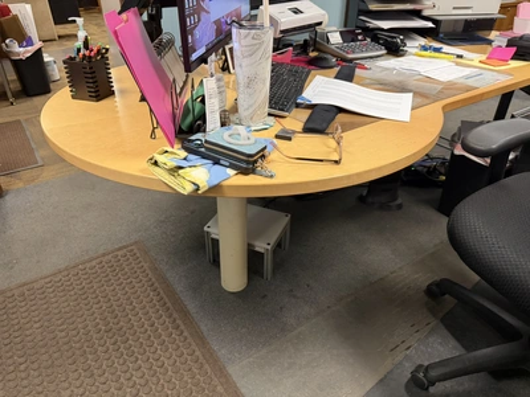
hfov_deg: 71.6
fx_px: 367
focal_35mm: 24
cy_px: 198
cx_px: 265
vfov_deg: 56.8
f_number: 1.78
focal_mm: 6.76
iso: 400
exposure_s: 1/60
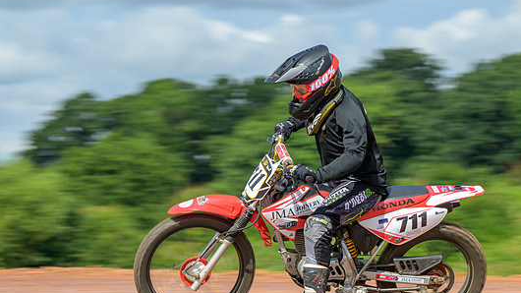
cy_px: 165
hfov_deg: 11.4
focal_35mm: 189
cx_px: 284
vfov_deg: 6.4
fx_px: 2611
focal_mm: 110
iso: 72
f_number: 8
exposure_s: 1/160
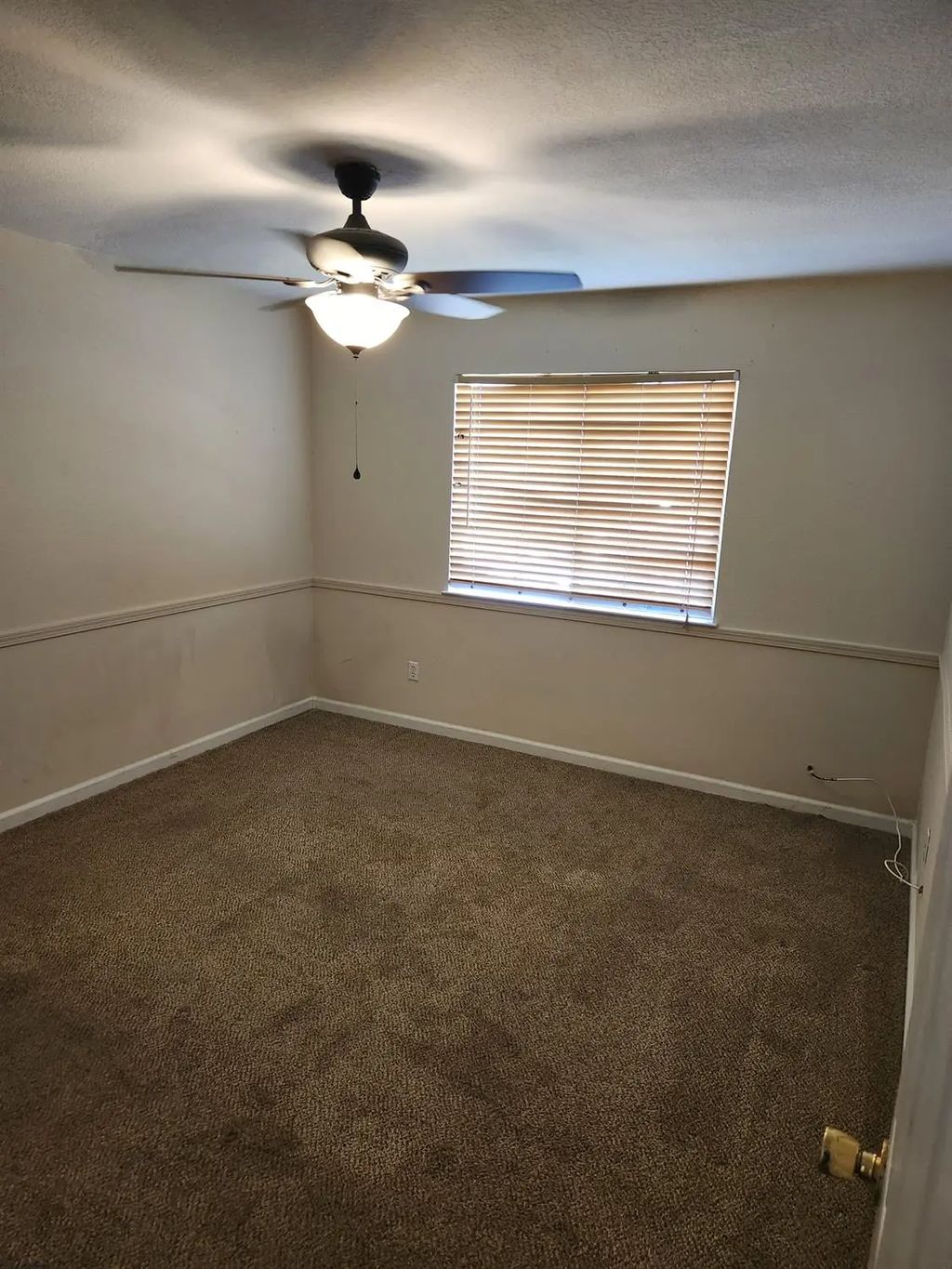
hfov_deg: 58.9
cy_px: 634
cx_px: 476
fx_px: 843
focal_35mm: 23
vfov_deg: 73.9
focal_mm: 5.4
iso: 320
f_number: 1.8
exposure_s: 1/120
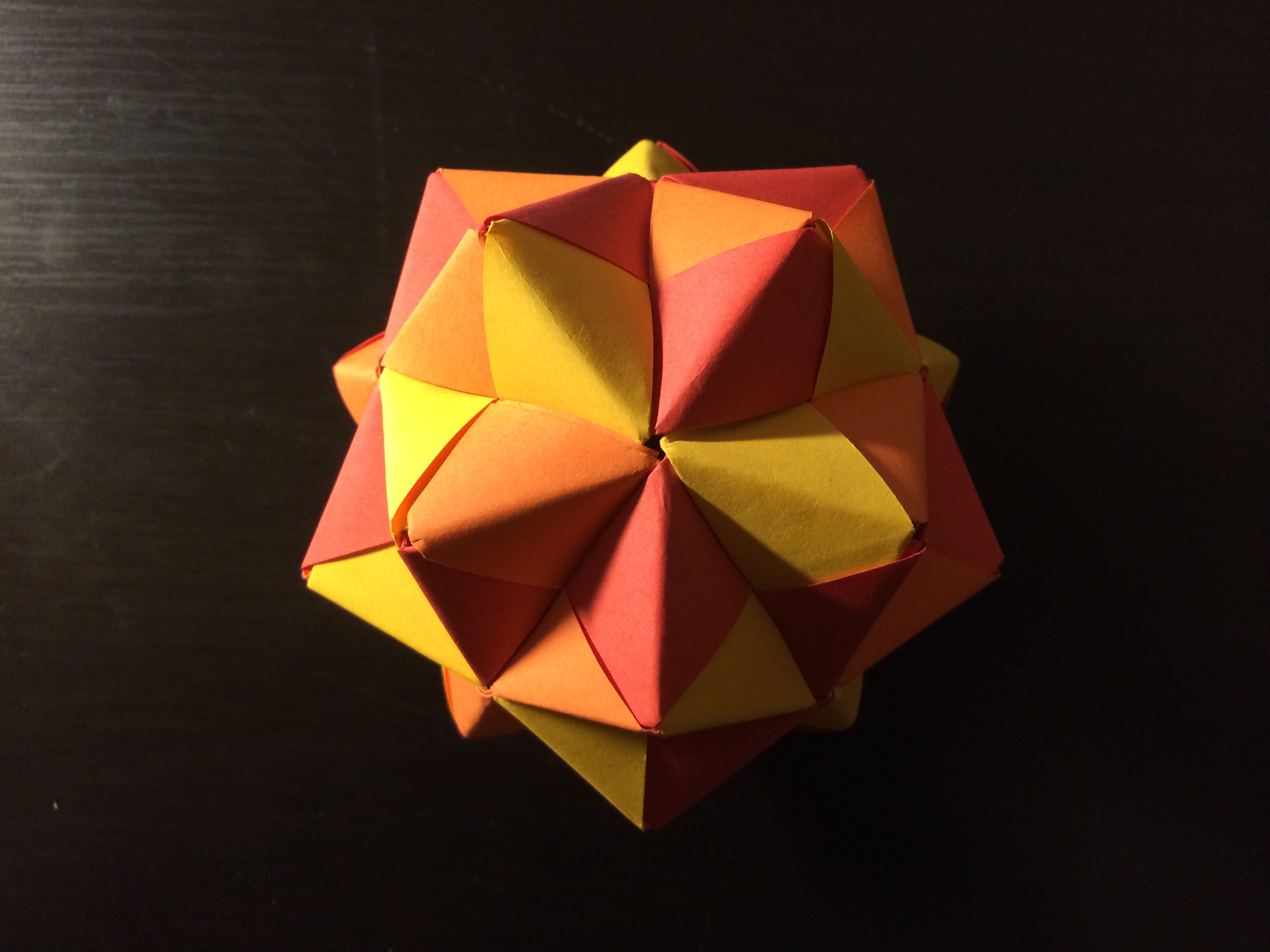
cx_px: 635
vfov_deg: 46.8
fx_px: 1101
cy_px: 476
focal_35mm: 30
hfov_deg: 60.0
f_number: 2.2
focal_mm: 4.12
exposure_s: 1/30
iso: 160
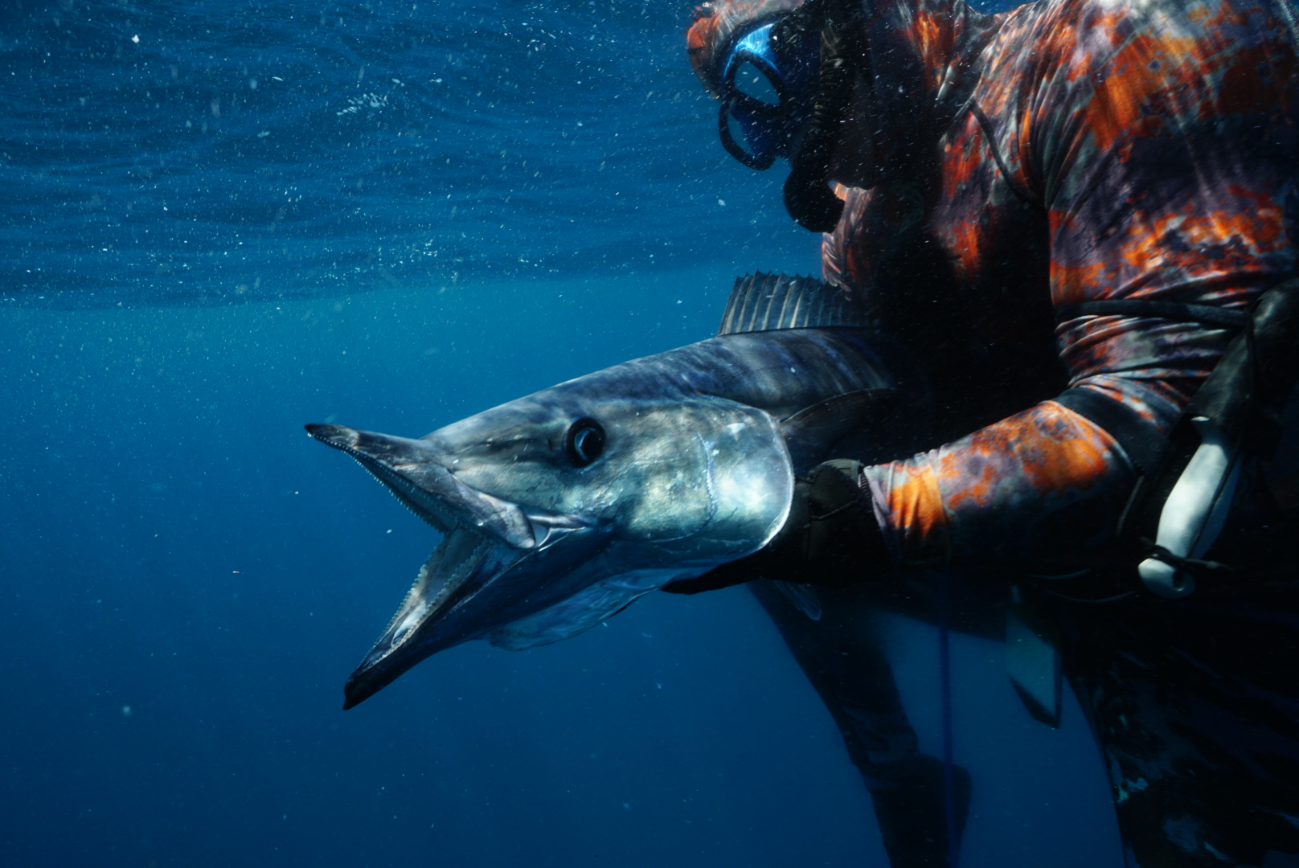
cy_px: 434
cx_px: 650
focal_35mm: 20
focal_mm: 13
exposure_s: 1/125
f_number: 8
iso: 100
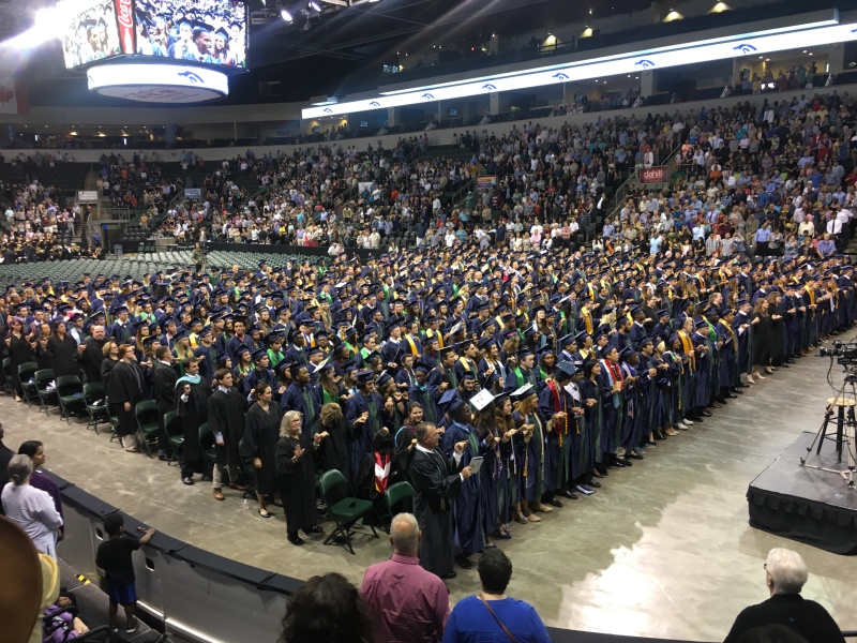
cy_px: 322
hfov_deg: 61.7
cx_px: 428
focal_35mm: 29
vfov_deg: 48.2
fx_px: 718
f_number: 2.2
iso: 80
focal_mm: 4.15
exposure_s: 1/30
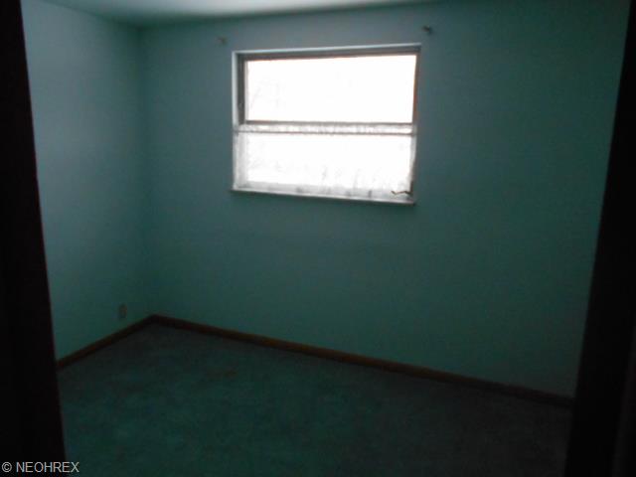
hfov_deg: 67.3
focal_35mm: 26
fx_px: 478
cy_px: 238
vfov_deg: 53.1
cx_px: 318
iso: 640
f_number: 3.2
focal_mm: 4.6
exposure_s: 1/250
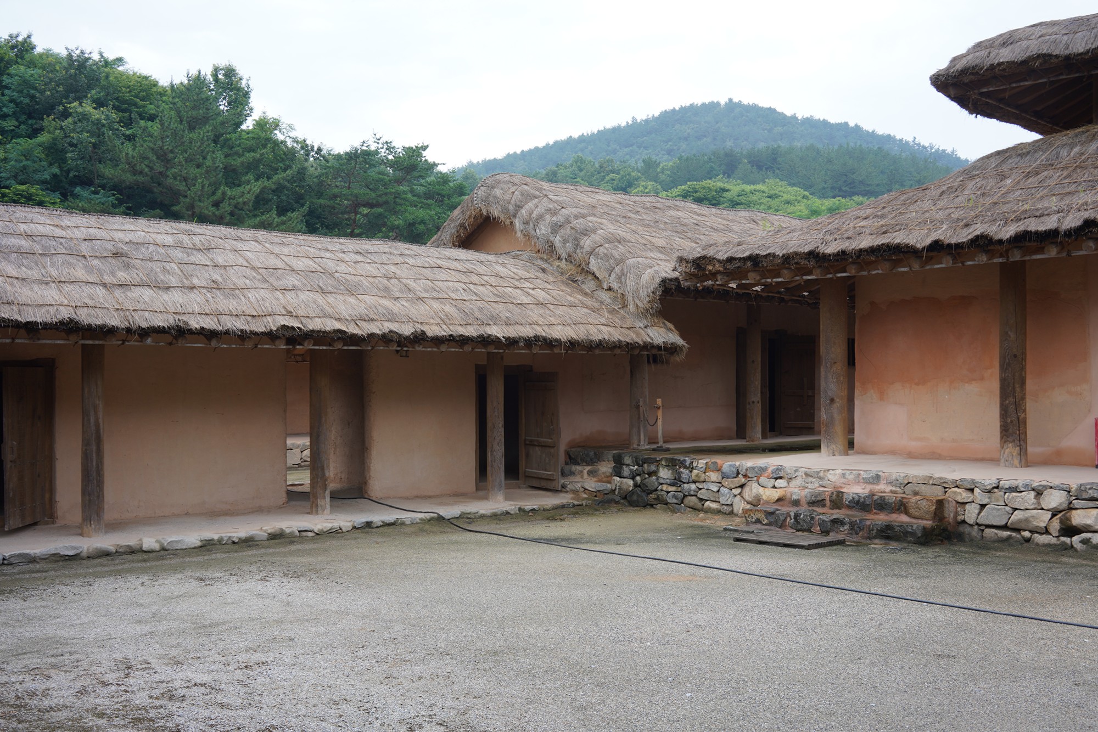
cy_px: 366
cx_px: 549
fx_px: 1068
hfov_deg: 54.4
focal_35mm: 35
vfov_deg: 37.9
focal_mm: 35
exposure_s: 1/80
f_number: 9
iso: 200
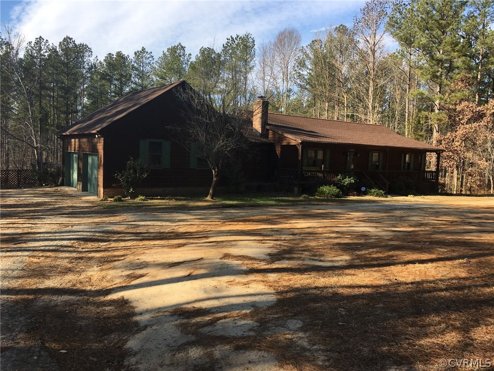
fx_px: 414
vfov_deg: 48.2
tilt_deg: -3.6
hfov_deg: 61.7
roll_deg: -2.2
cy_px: 186
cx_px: 247
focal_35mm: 29
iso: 25
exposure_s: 1/732
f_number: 2.2
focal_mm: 4.15
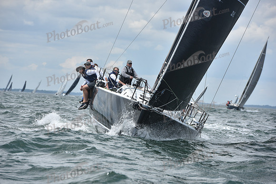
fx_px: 1534
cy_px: 92
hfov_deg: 10.3
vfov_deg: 6.9
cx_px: 138
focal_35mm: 200
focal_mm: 200
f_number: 8
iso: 250
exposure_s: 1/1000
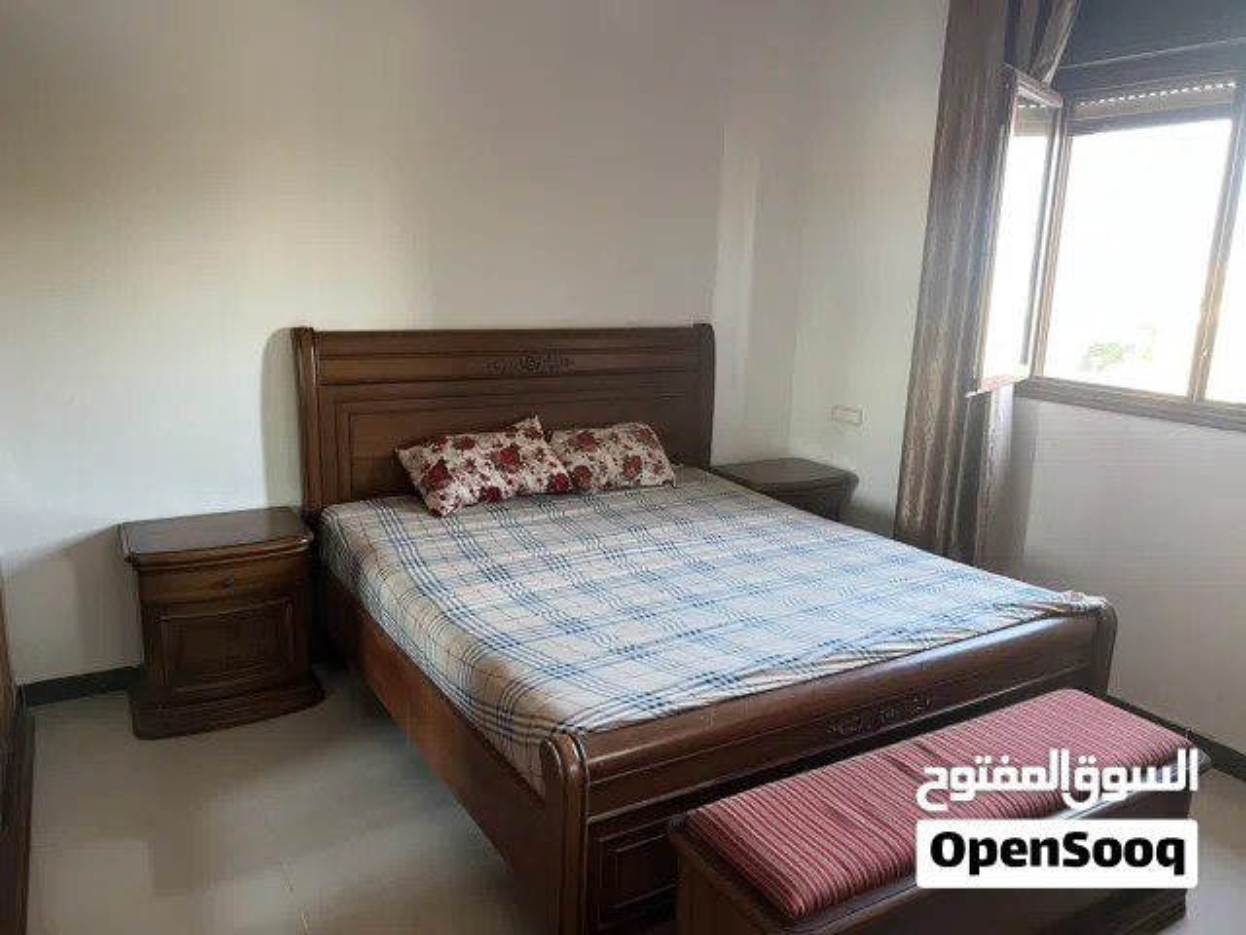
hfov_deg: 67.3
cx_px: 623
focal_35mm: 26
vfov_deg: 53.1
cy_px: 468
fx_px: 936
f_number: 1.5
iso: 400
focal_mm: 5.7
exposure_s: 1/60
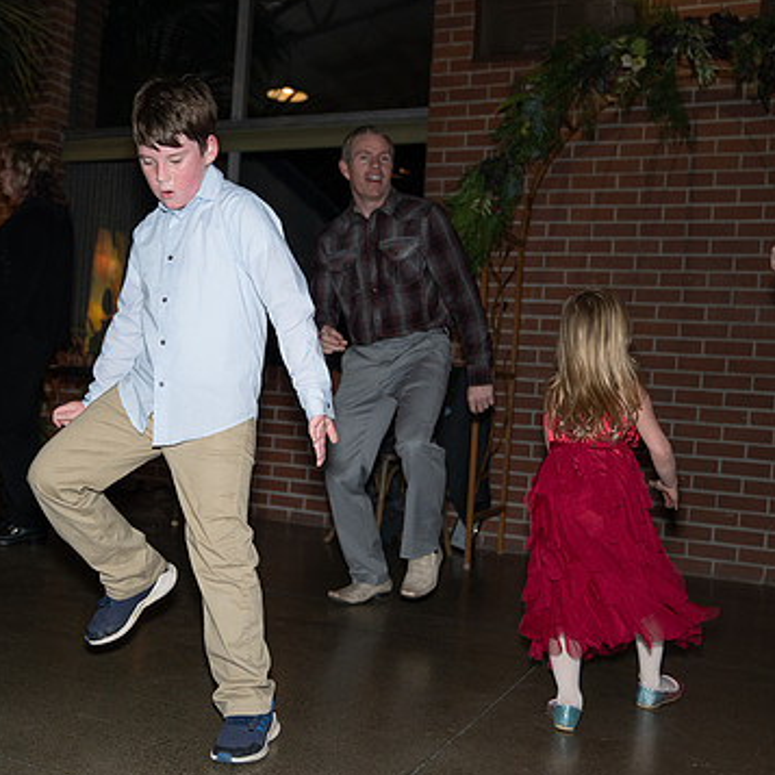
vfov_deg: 41.9
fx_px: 1013
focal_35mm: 40
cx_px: 276
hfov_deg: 41.5
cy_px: 392
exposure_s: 1/250
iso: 1600
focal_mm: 29
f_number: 2.8
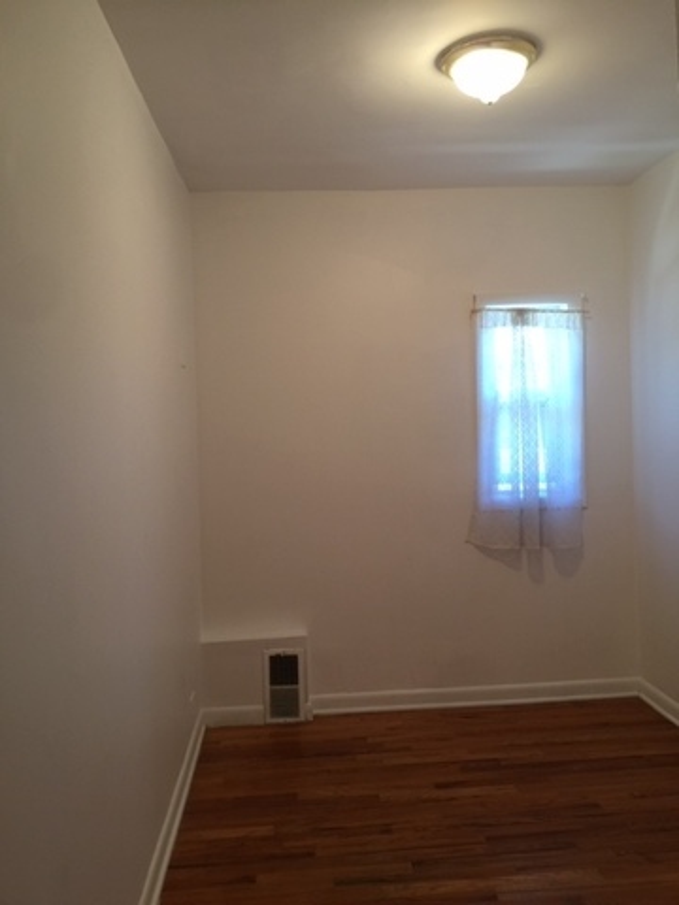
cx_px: 340
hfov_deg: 48.2
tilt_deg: -0.2
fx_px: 758
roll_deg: +1.2
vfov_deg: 61.7
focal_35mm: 29
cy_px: 452
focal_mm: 4.15
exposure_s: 1/15
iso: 32
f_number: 2.2
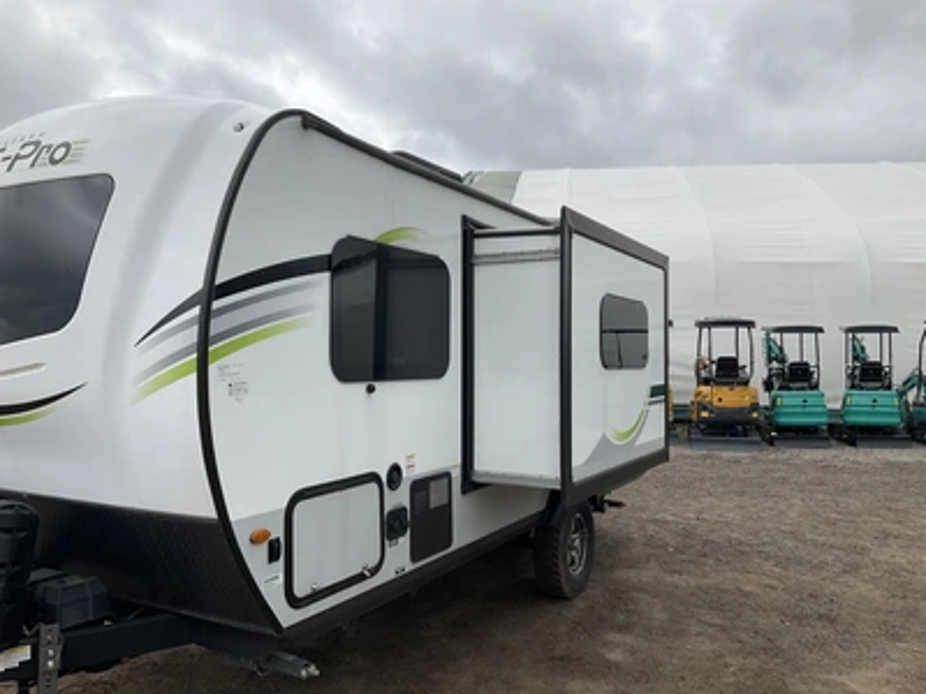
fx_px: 776
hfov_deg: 61.7
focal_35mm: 29
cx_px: 463
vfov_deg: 48.2
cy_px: 347
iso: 25
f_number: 1.8
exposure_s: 1/1279
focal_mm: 3
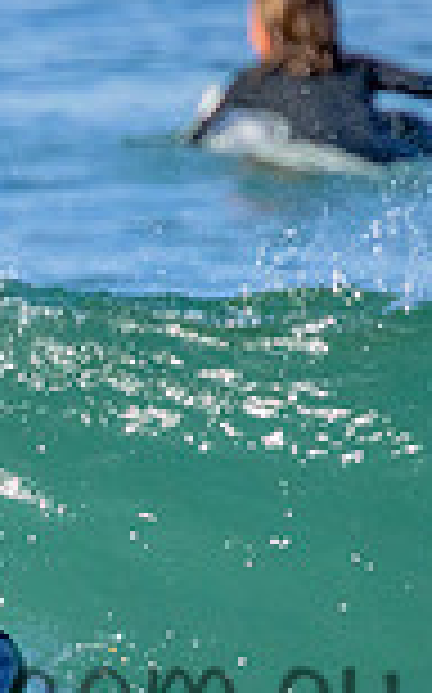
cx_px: -76
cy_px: 650
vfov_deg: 0.7
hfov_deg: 0.4
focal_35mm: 3067
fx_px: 57883
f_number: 11
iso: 2800
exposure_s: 1/1250
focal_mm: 800
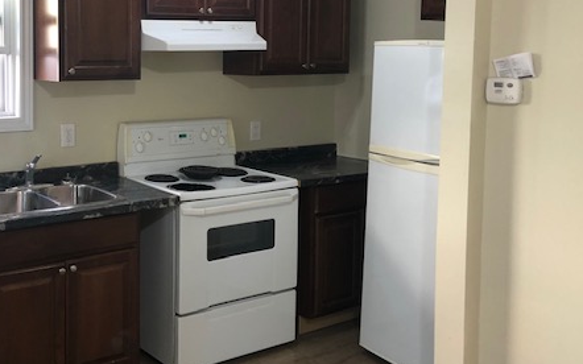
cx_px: 174
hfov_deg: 45.2
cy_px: 96
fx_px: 683
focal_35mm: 43
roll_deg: -1.3
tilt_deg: -4.2
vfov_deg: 29.4
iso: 40
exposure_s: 1/17
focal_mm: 4
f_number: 1.8
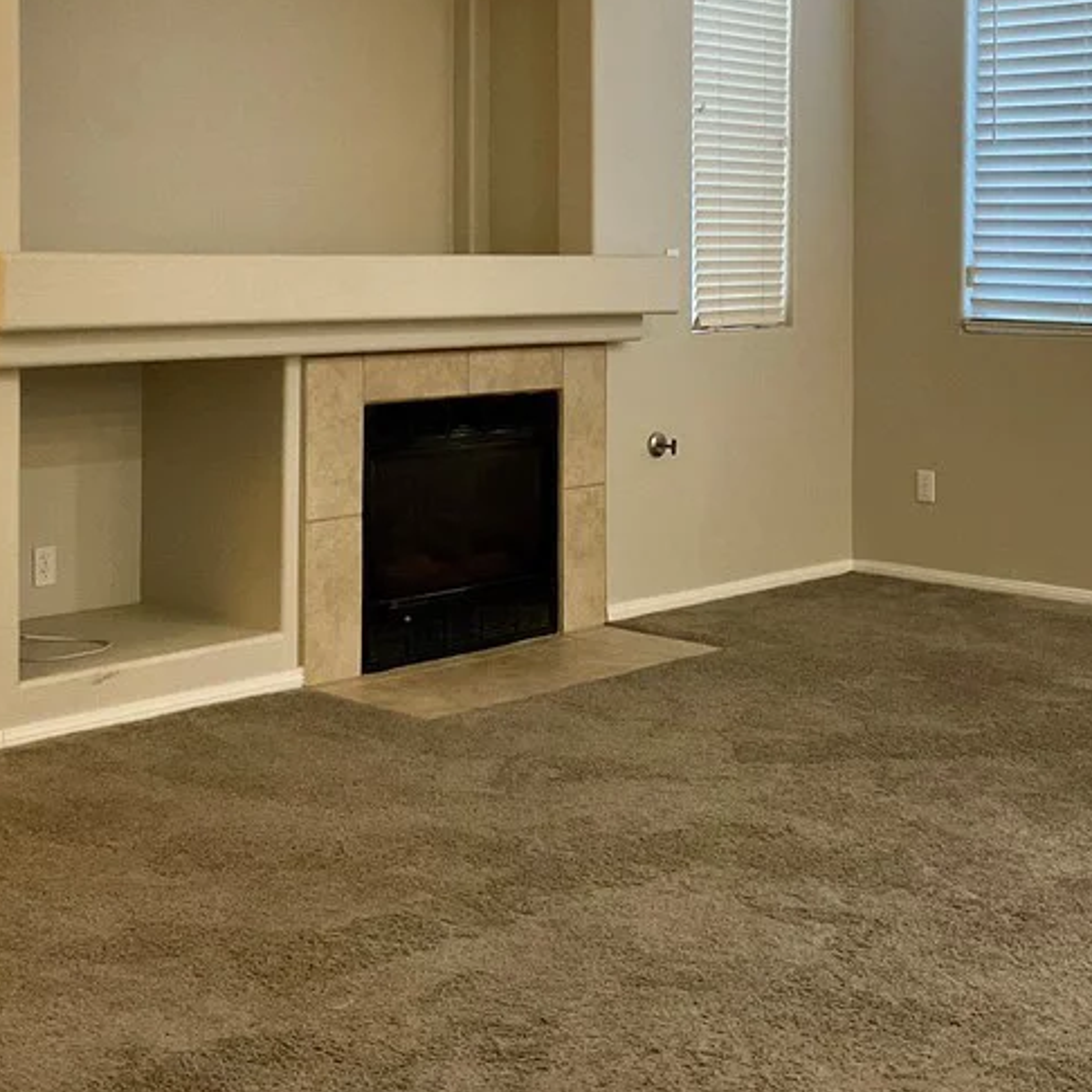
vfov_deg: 31.0
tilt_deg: -0.4
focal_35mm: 54
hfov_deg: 31.6
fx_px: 1927
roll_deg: -0.5
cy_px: 263
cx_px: 550
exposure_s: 1/60
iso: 200
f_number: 1.8
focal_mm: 3
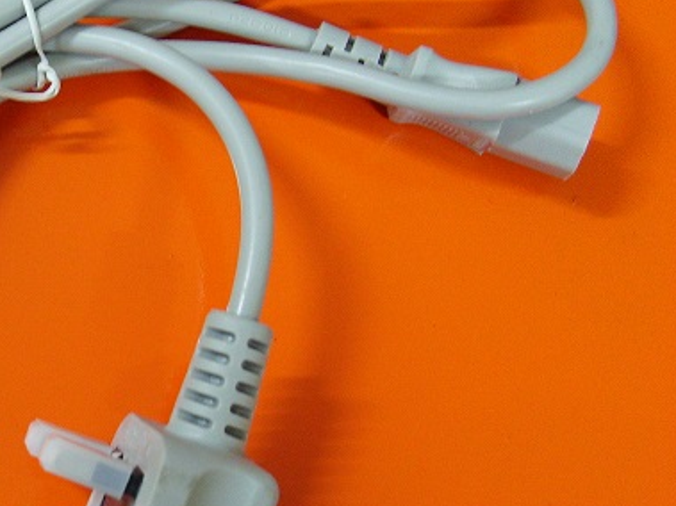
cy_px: 305
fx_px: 1386
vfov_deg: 20.7
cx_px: -2
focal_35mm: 71
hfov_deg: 26.0
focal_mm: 7.8
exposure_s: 1/10
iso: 200
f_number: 2.8
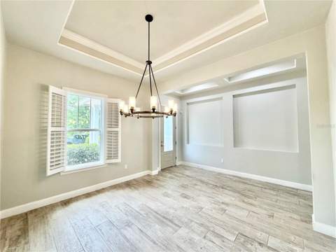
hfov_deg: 102.1
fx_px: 136
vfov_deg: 85.7
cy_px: 126
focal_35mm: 14
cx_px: 168
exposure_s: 1/120
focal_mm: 2.22
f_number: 2.2
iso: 200
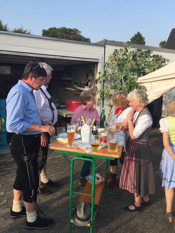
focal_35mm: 29
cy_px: 116
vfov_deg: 61.7
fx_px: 195
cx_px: 88
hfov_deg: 48.2
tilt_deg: -12.0
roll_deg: -0.2
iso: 32
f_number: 2.2
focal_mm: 4.15
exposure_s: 1/732
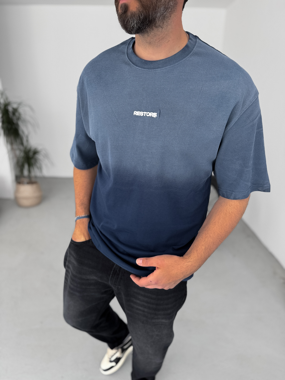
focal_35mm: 24
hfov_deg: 56.8
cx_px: 142
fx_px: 263
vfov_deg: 71.6
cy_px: 190
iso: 200
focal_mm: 6.76
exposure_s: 1/80
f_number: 1.8
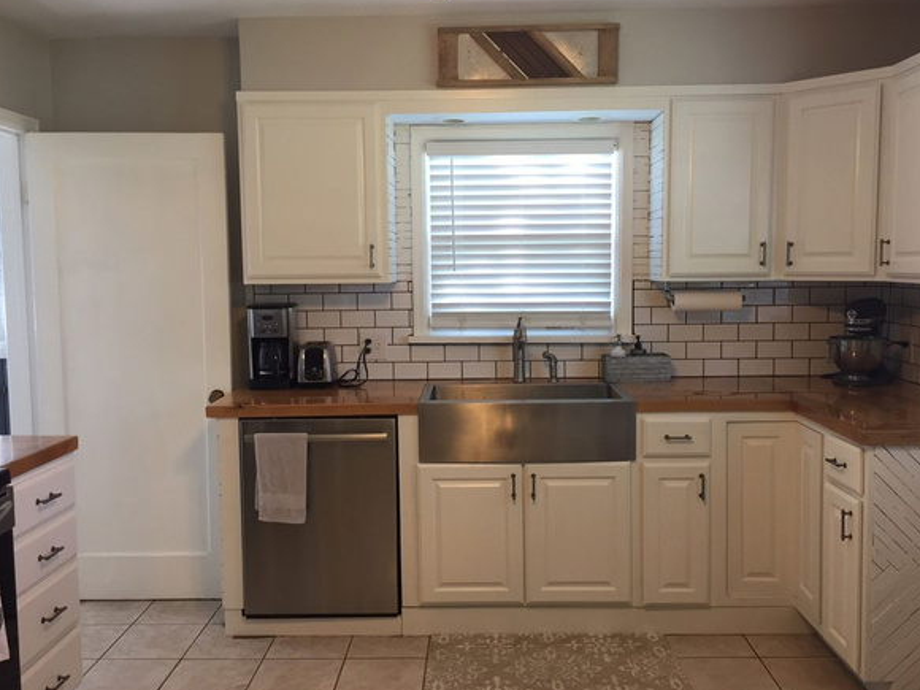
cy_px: 333
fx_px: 850
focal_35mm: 32
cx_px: 468
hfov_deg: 56.8
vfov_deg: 44.2
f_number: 2.2
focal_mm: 4.15
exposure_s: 1/30
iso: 64
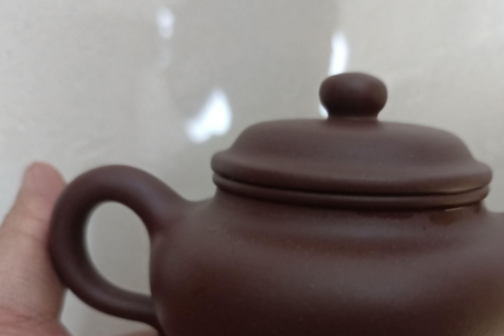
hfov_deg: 51.2
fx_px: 518
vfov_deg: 34.9
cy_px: 267
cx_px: 325
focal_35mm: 37
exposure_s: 1/33.3
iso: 1522
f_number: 1.88
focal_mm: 5.59
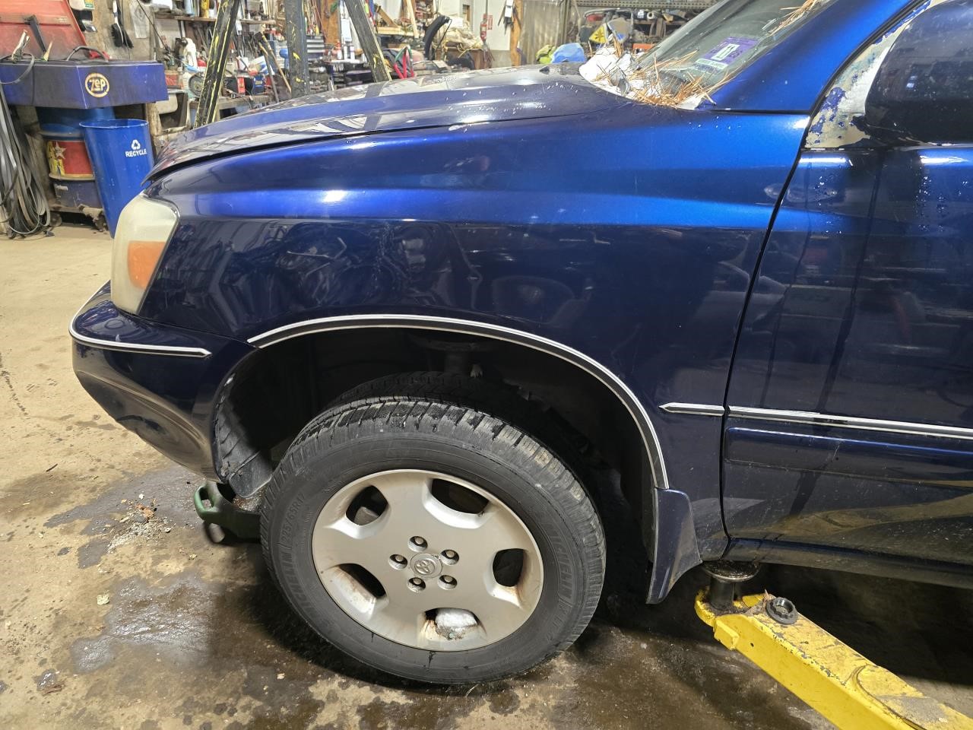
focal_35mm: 23
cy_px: 365
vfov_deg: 58.9
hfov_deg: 73.9
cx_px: 486
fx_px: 646
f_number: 1.7
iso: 1600
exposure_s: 1/60
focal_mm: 6.3
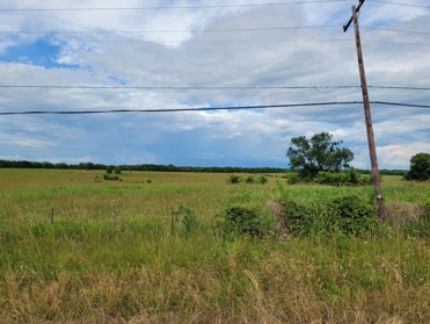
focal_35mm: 28
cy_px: 167
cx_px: 211
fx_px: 348
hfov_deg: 63.4
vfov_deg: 49.8
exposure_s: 1/2805
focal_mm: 5.4
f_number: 1.8
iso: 40
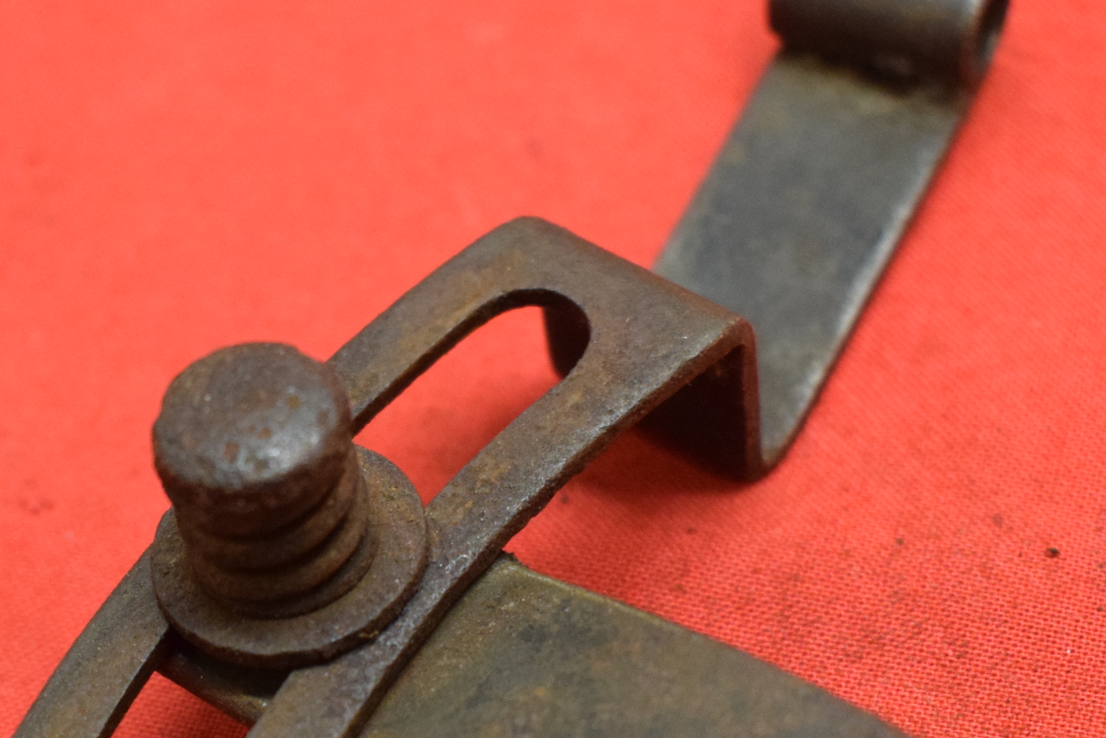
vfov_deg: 14.8
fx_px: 2832
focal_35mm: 92
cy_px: 607
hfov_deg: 21.9
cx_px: 306
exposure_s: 1/100
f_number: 5
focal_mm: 27
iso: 2000
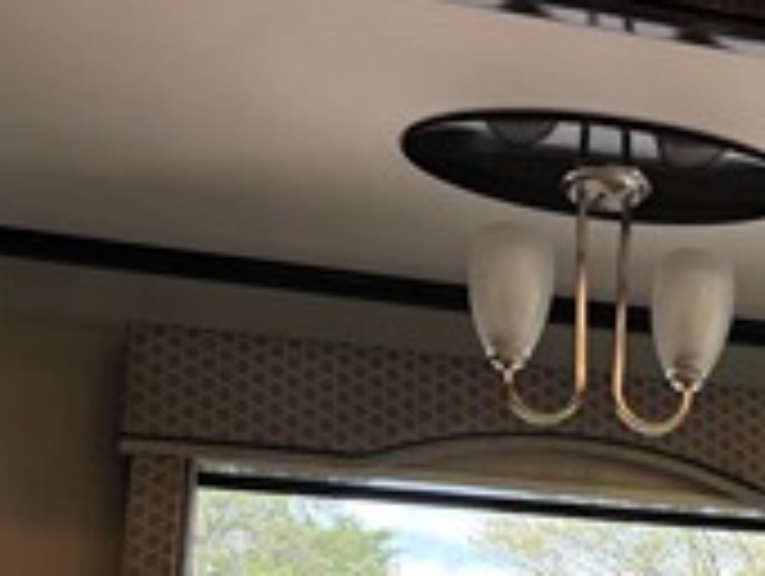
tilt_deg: +9.9
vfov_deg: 22.9
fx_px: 1350
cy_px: 603
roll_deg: -1.1
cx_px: 630
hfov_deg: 30.7
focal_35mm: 61
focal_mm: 5.96
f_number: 1.6
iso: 125
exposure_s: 1/60
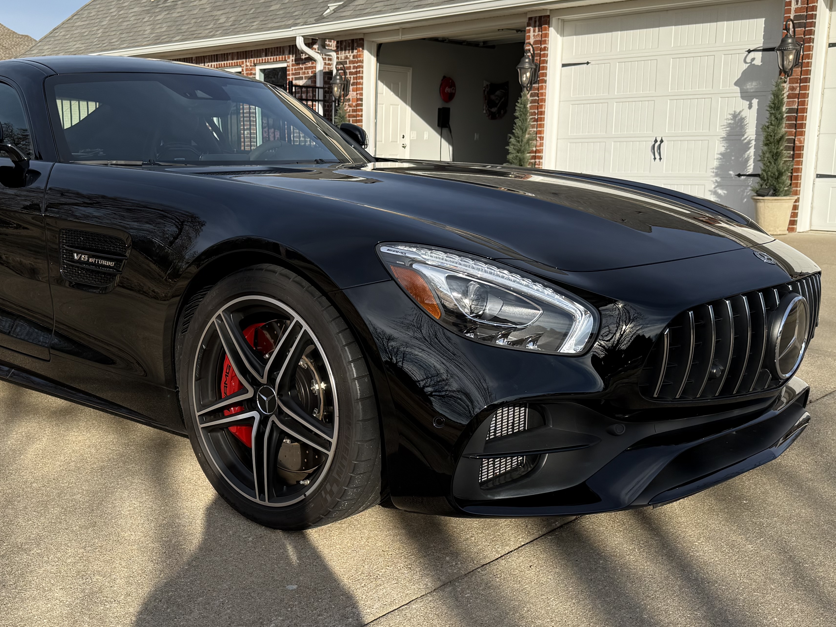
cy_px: 345
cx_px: 318
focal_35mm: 40
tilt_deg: -10.7
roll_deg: -0.5
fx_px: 966
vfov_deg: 35.9
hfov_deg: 46.4
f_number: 1.78
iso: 80
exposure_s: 1/3759
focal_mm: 6.76
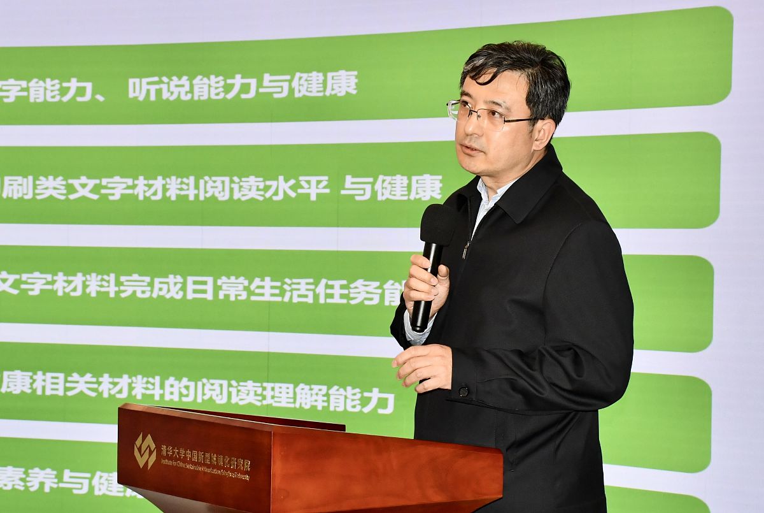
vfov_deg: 20.4
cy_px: 256
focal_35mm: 67
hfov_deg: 30.0
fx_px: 1425
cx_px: 382
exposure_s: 1/250
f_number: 10
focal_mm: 45
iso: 2000
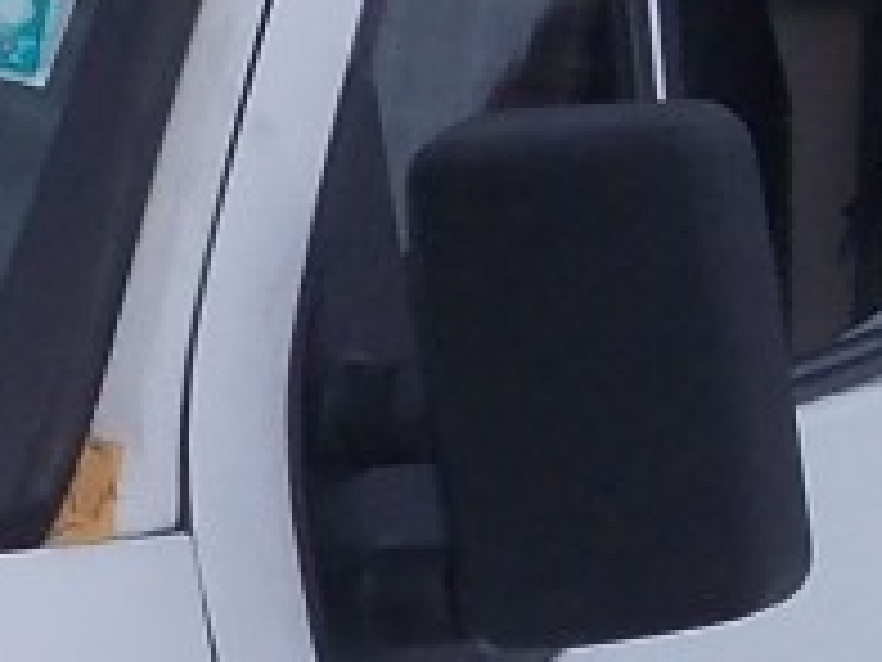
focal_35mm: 333
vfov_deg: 4.5
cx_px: -248
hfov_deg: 5.9
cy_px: 662
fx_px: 8485
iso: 80
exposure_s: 1/200
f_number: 7.2
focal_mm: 7.2
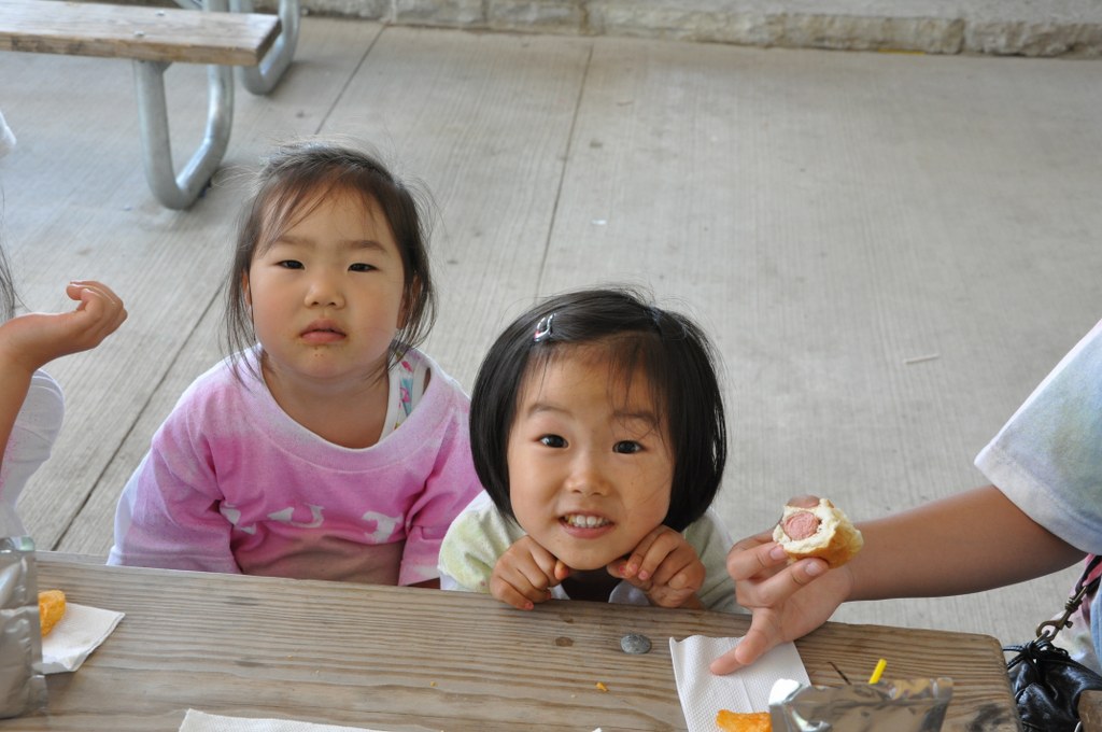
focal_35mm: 52
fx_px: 1605
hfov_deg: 37.9
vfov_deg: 25.7
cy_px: 366
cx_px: 551
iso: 800
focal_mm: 35
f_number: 8
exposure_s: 1/50
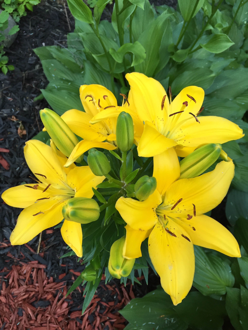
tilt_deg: -67.7
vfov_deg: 61.7
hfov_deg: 48.2
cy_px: 165
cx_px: 124
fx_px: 277
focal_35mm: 29
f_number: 2.2
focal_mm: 4.15
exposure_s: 1/30
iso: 40
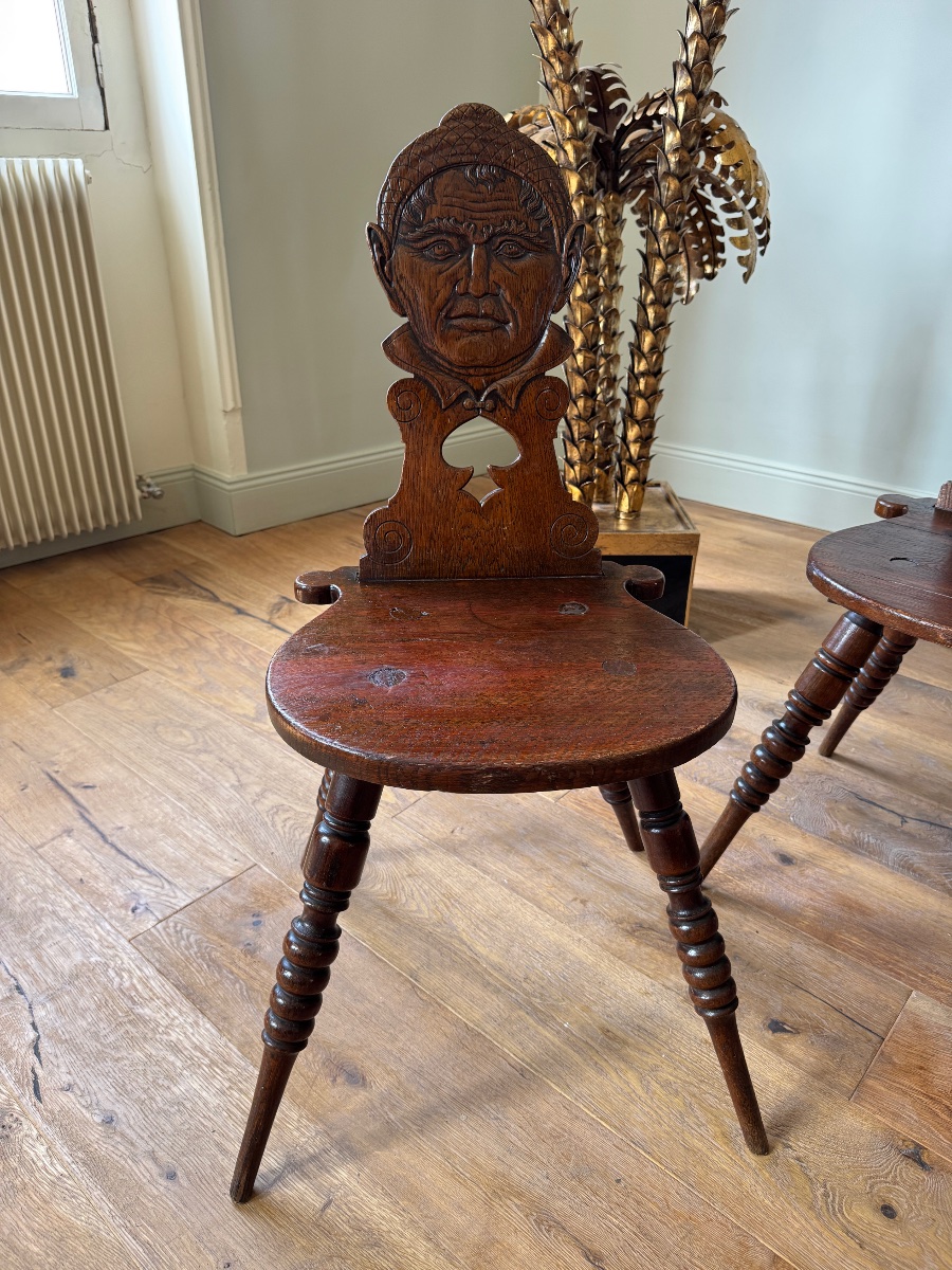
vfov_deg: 71.6
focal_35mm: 24
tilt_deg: -26.4
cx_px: 476
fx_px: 880
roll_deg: -0.5
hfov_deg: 56.8
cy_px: 635
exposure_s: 1/71
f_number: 1.78
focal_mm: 6.76
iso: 200
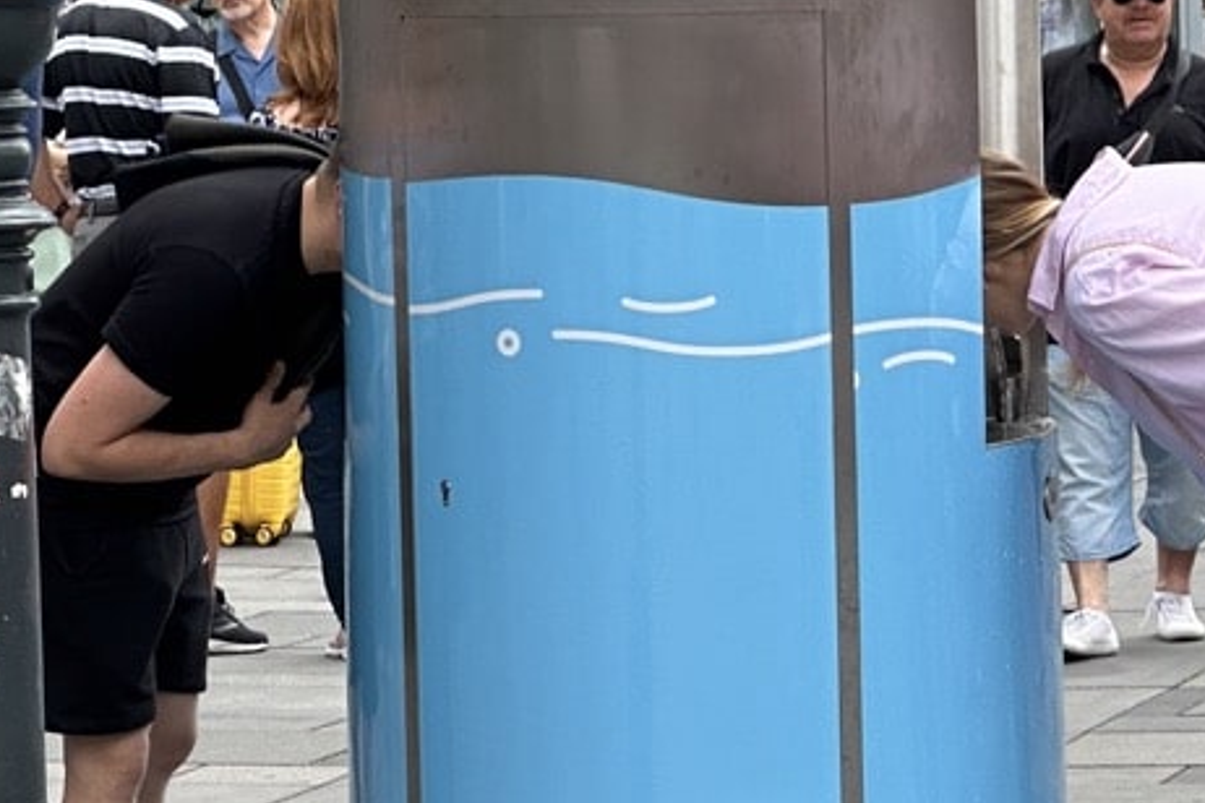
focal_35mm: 222
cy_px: 18
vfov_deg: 6.2
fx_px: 7430
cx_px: 798
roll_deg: +1.1
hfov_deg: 9.3
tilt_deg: -0.6
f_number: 2.8
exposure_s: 1/162
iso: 32
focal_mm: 9
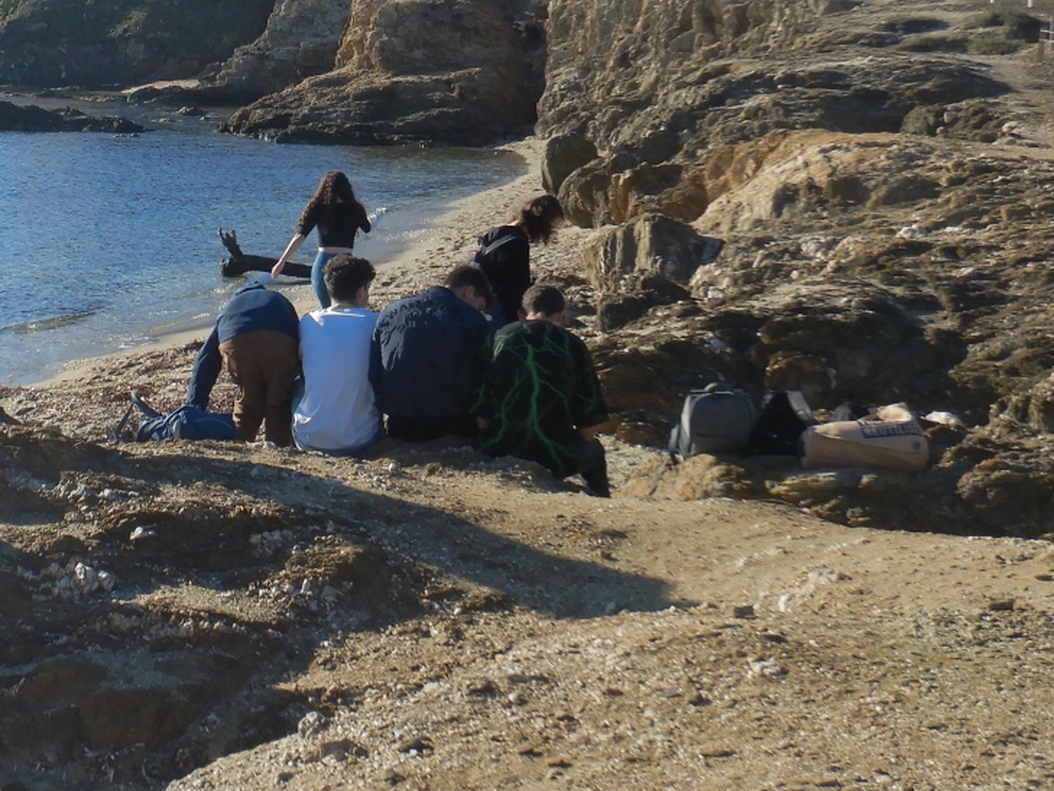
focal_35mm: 68
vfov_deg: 21.4
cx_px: 67
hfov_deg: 27.3
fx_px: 2071
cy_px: 200
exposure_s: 1/800
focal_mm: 5.6
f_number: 4.2
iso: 125
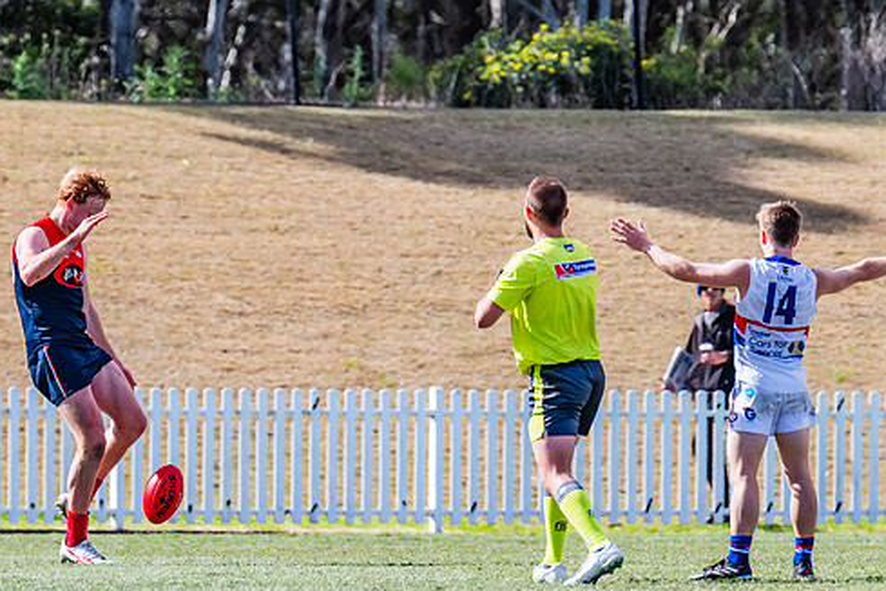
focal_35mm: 787
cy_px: 357
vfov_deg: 1.7
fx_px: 19367
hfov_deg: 2.6
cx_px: 89
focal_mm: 420
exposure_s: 1/2000
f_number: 8
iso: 800
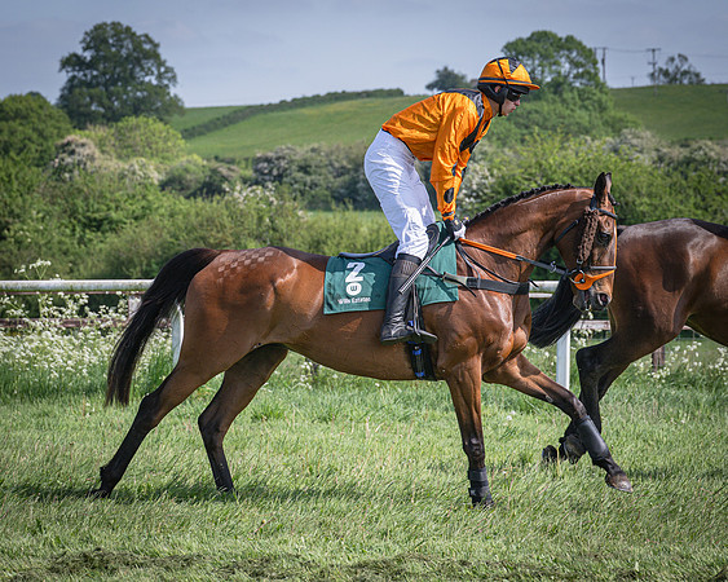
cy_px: 264
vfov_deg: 11.1
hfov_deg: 13.8
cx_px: 279
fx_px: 3000
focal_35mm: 139
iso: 200
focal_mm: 70
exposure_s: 1/1600
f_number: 4
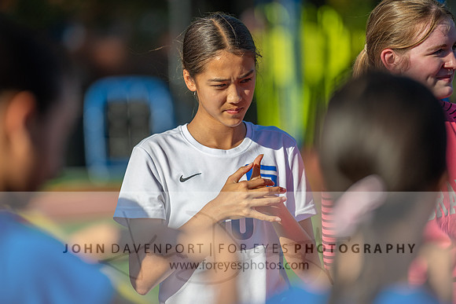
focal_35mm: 231
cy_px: 129
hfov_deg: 8.9
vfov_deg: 6.0
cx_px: 214
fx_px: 2921
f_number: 2.8
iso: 180
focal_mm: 200
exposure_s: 1/2000
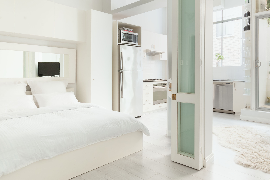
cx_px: 165
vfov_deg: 50.9
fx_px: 187
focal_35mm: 25
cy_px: 72
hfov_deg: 70.6
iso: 400
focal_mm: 14
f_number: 11
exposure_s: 1
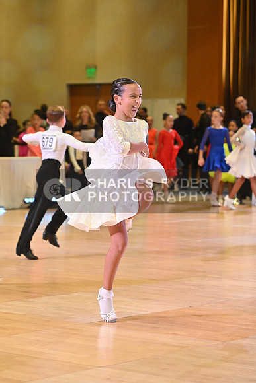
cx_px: 128
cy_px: 192
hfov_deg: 12.2
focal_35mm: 112
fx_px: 1194
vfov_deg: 18.3
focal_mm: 112
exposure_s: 1/400
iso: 4000
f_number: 5.6
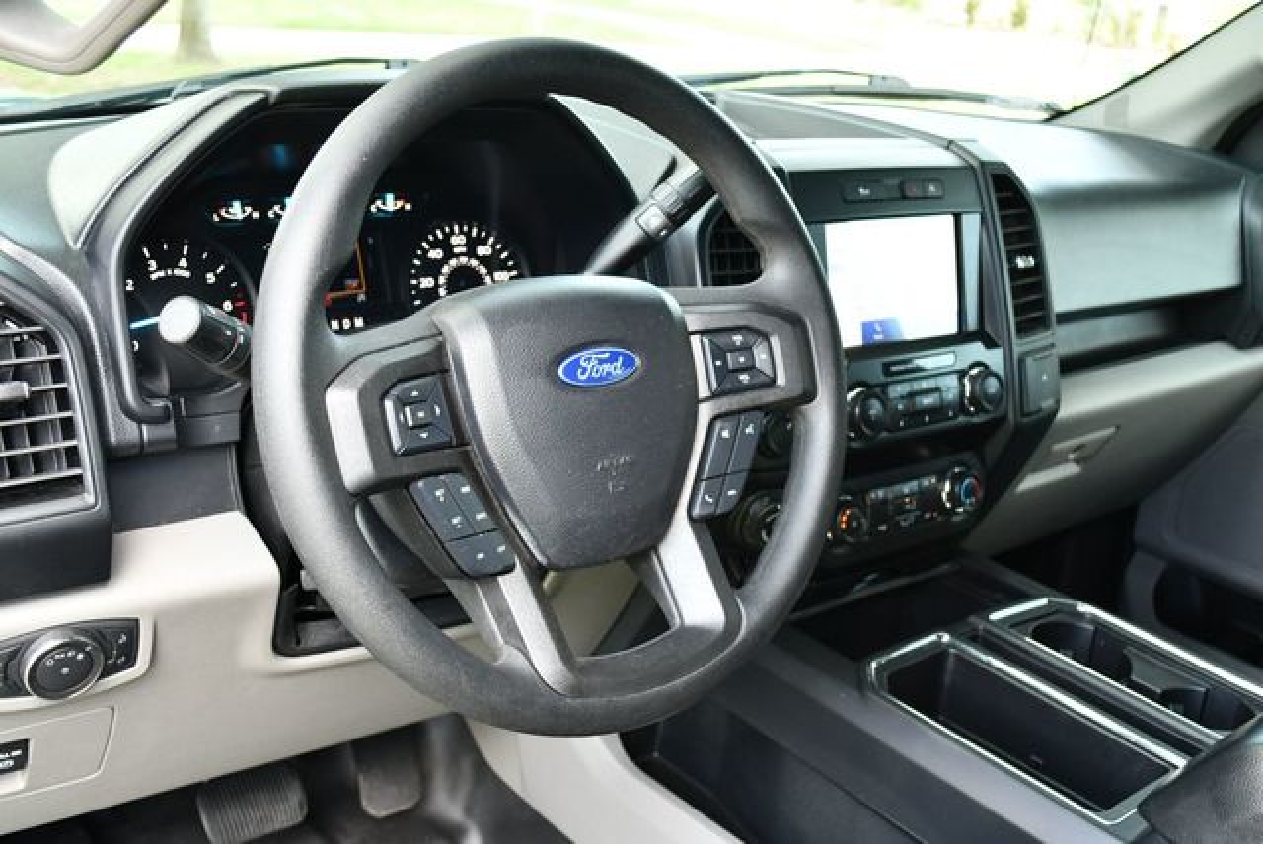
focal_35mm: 40
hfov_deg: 48.4
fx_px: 1405
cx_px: 632
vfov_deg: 33.5
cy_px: 422
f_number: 3.8
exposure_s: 1/125
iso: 800
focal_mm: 20
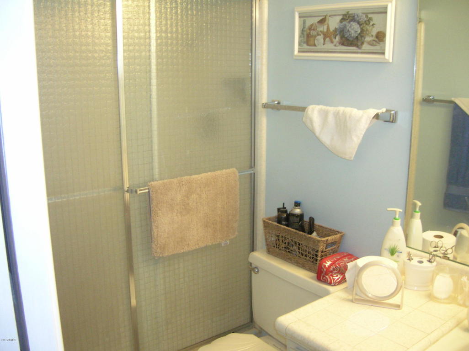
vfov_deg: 41.7
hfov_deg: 54.0
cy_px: 176
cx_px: 234
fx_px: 460
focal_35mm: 34
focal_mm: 5.7
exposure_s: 1/23.7
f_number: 2.9
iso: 200
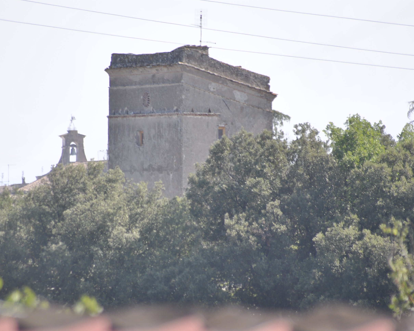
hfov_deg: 3.8
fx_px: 6188
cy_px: 166
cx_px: 193
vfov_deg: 3.1
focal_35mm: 505
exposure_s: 1/500
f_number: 5.6
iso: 200
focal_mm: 300
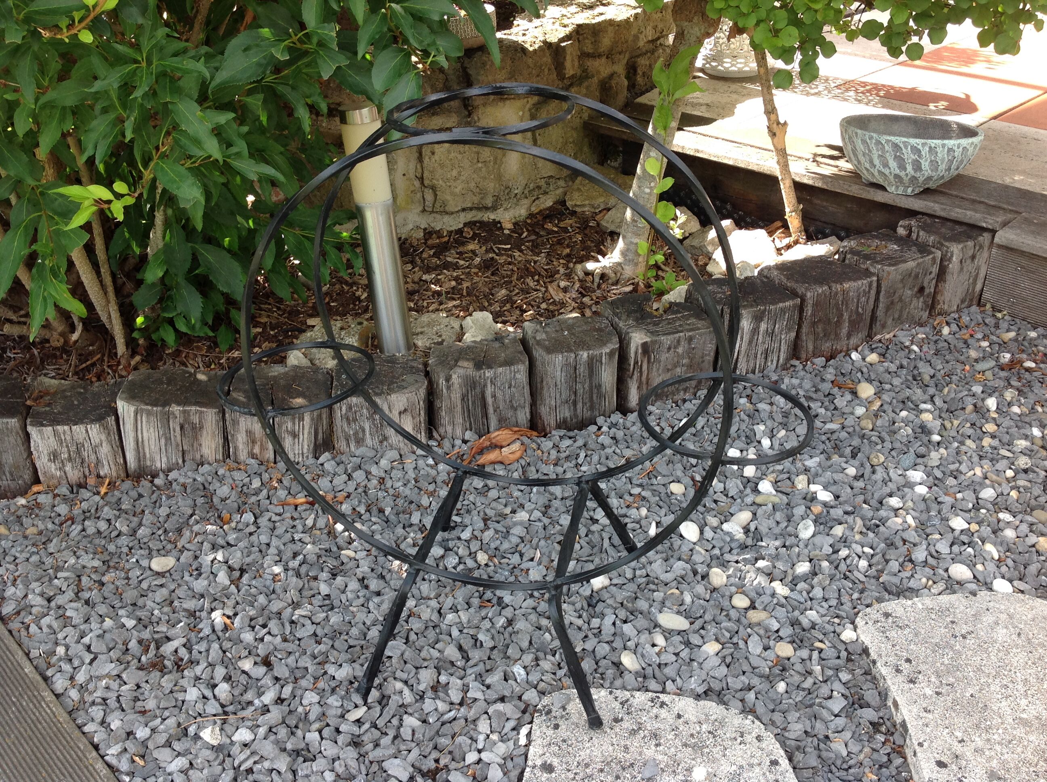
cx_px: 524
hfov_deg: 52.7
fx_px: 1057
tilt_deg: -30.5
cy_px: 391
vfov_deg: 40.6
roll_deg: +0.8
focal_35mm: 35
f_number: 2.4
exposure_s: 1/158
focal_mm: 4.28
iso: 50
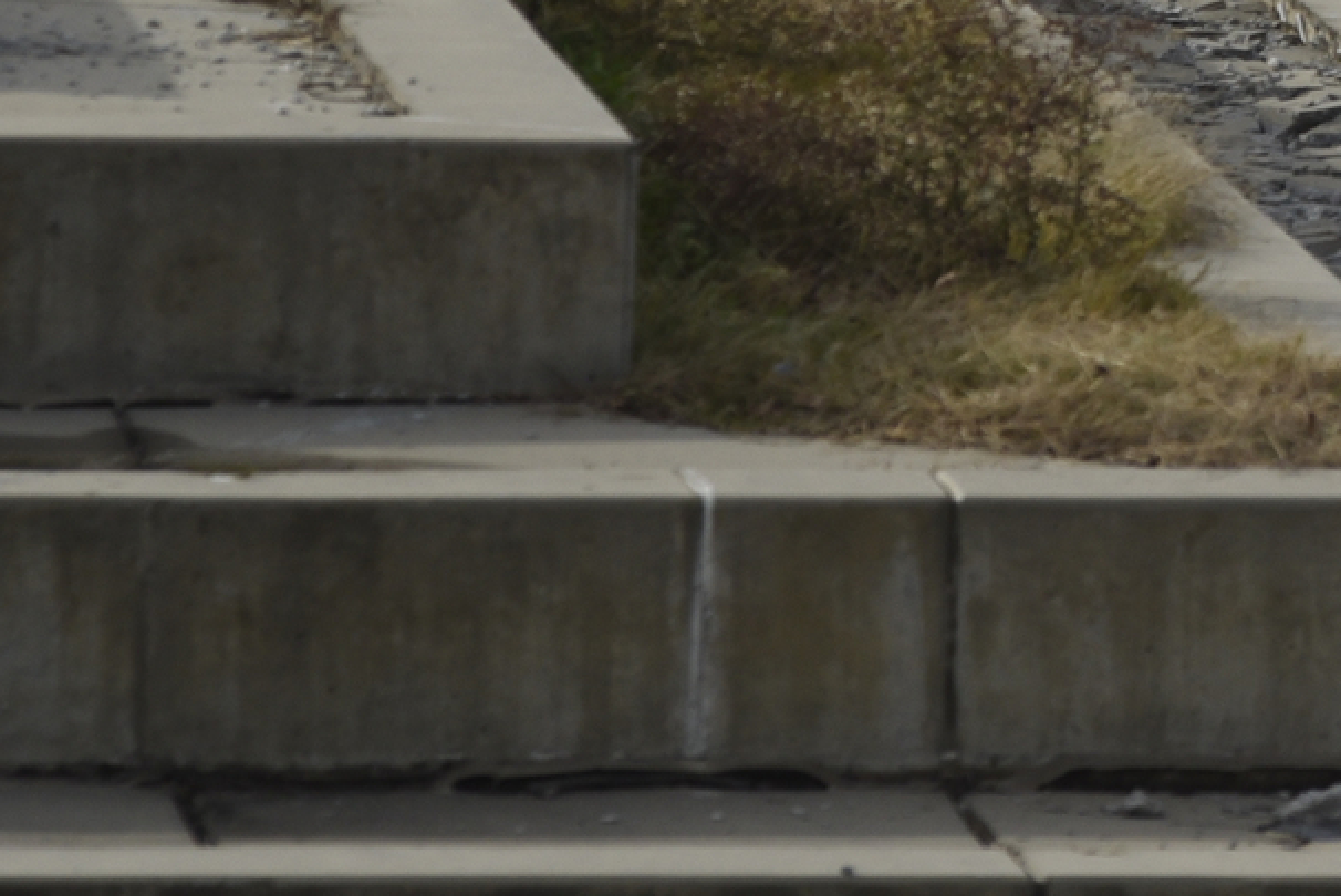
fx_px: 25086
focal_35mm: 673
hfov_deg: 3.1
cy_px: -374
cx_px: 1859
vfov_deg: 2.0
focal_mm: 170
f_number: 8
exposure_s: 1/1600
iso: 500
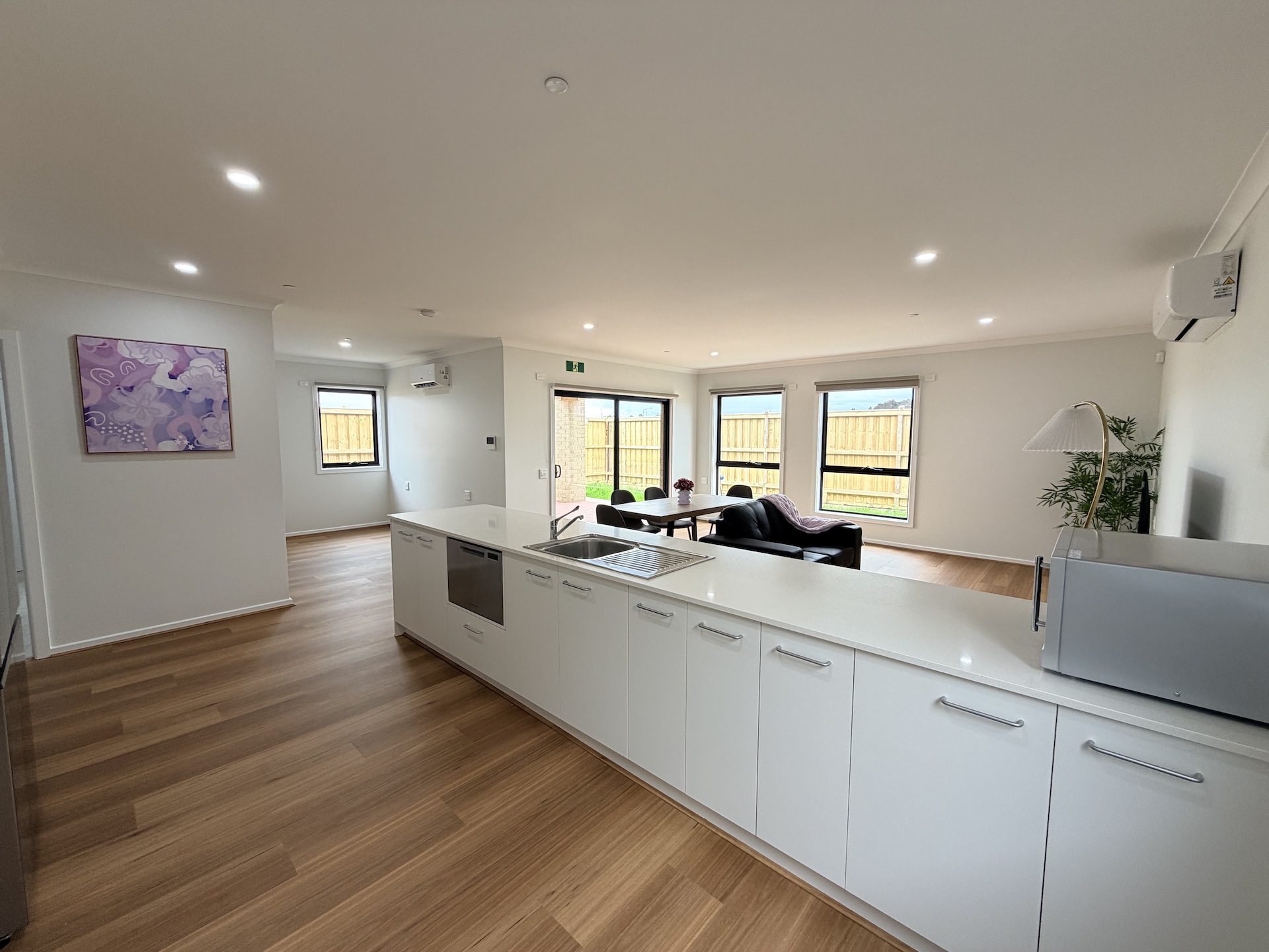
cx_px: 634
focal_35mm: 14
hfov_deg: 102.1
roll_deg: -0.6
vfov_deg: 85.7
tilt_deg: -4.7
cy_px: 476
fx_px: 513
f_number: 2.2
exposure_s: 1/121
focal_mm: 2.22
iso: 80
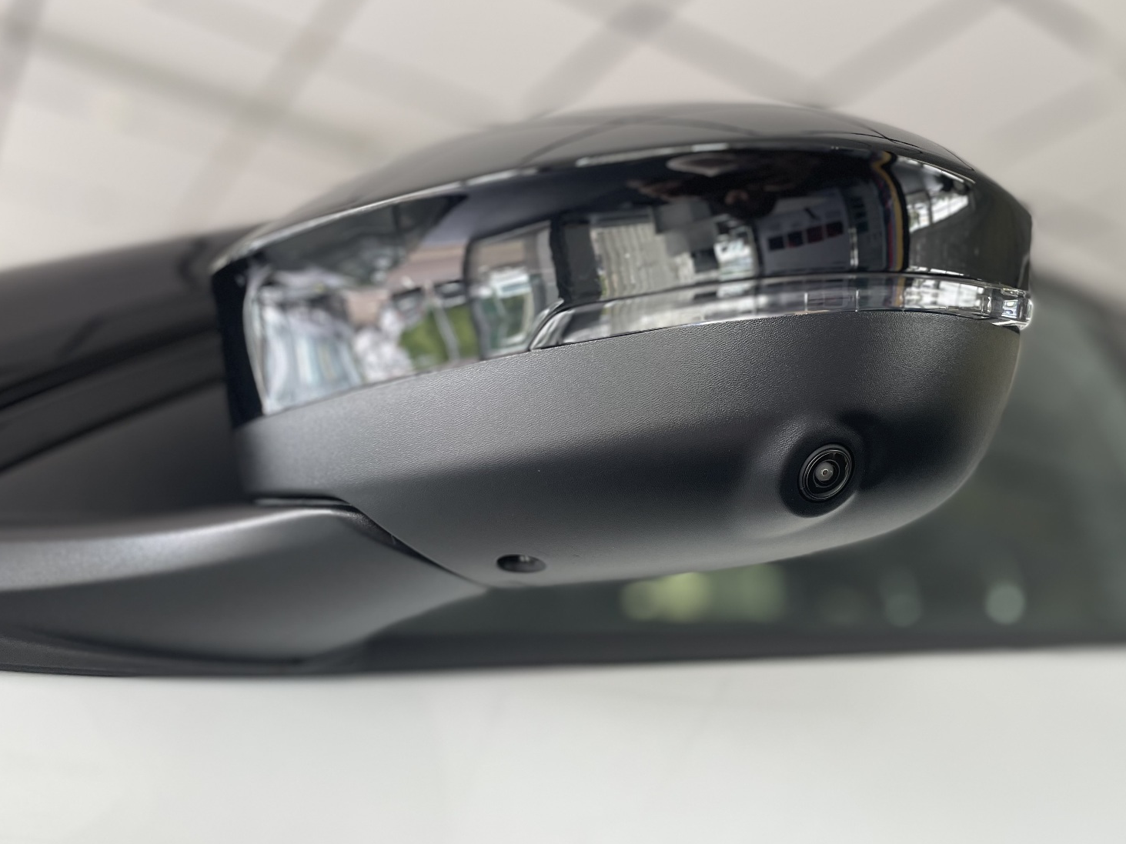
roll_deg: +0.7
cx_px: 642
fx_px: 1041
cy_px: 330
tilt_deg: +22.1
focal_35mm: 32
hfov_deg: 56.6
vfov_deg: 43.9
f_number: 1.6
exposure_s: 1/121
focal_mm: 4.2
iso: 100
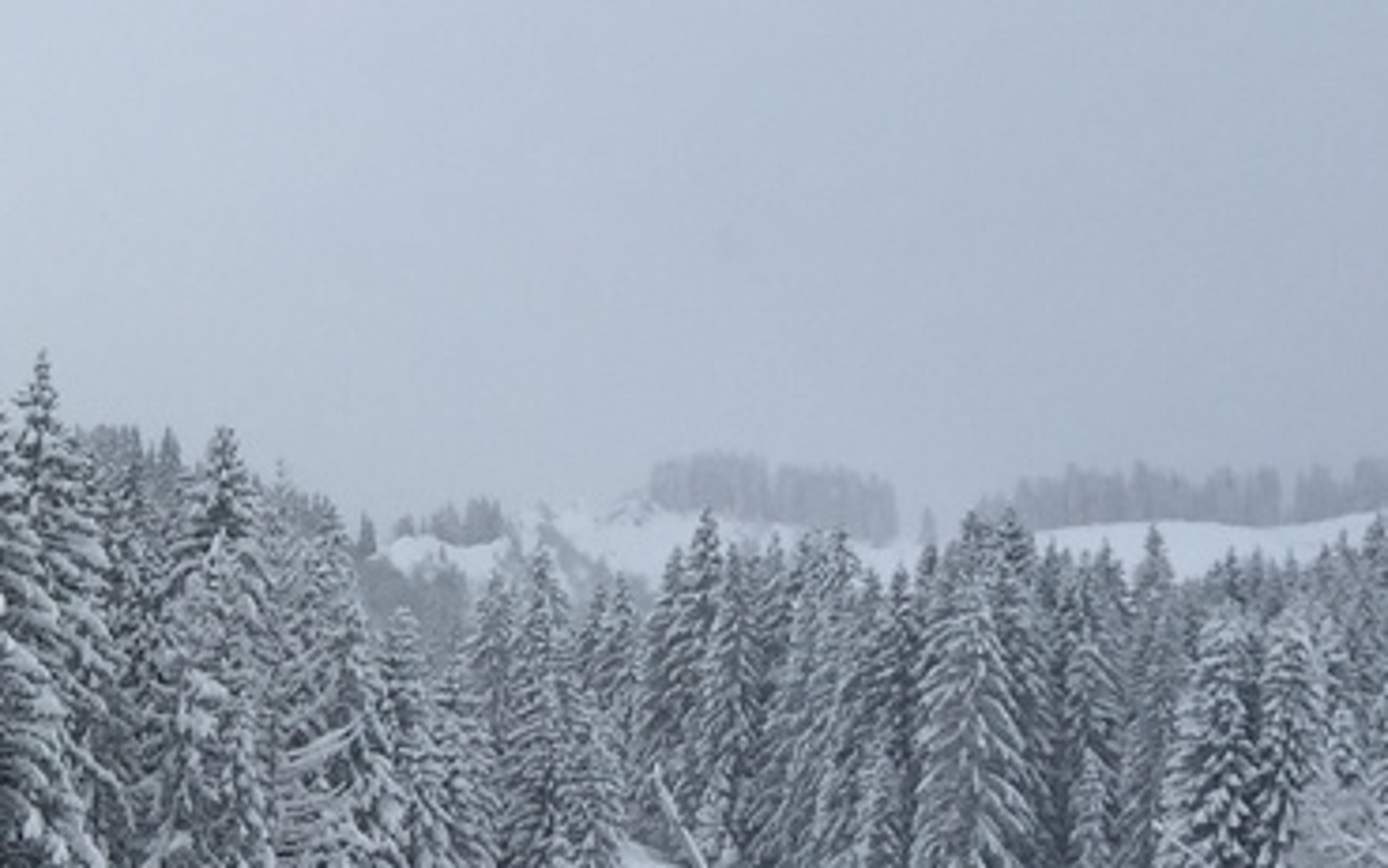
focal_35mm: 100
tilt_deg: +6.5
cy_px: 857
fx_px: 3784
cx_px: -459
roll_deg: -2.3
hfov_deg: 19.1
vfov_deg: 12.9
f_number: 2.2
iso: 32
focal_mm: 4.15
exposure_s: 1/1464
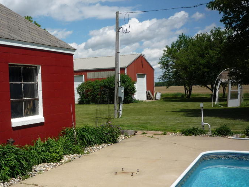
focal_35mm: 48
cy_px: 122
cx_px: 72
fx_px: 345
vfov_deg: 30.1
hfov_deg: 38.9
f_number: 5.6
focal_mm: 5.2
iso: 100
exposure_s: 1/640
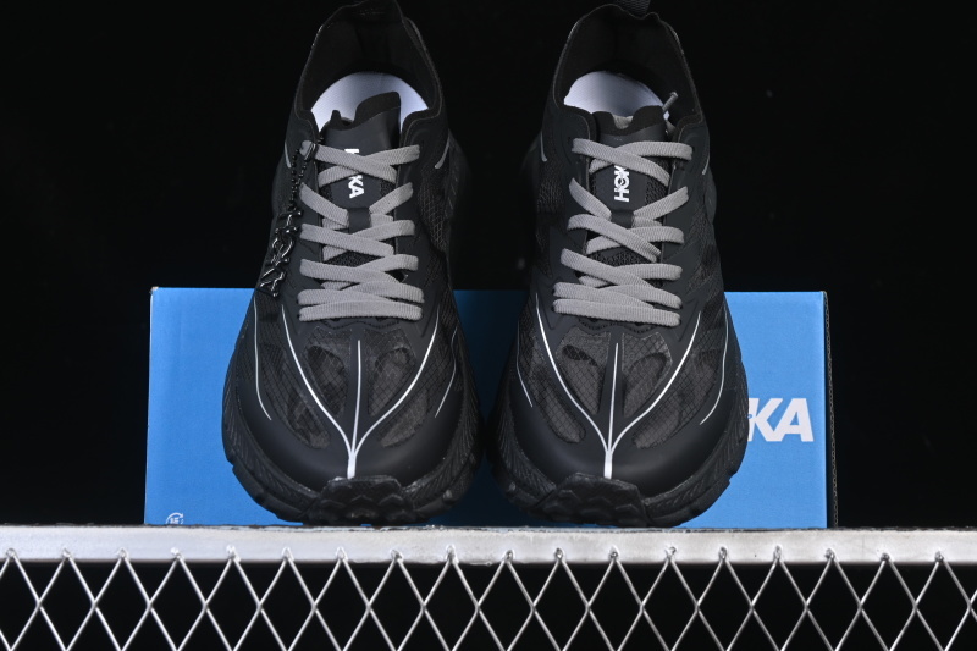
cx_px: 488
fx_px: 2035
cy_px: 326
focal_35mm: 75
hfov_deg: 27.0
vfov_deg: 18.2
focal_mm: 50
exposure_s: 1/50
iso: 160
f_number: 6.3
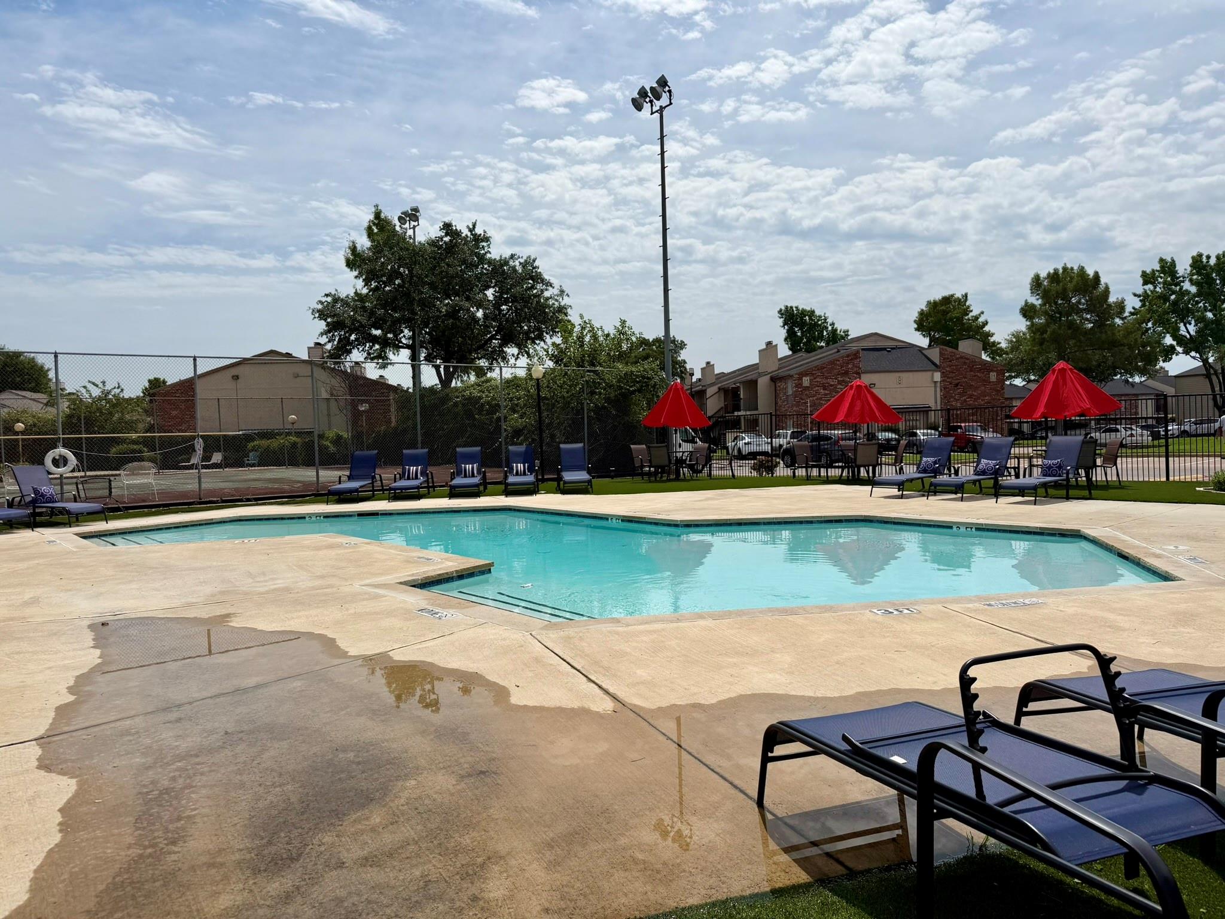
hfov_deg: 71.6
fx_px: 849
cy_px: 460
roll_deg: +2.1
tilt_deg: -2.7
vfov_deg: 56.8
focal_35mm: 24
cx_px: 612
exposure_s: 1/17544
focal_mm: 6.76
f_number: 1.78
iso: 80
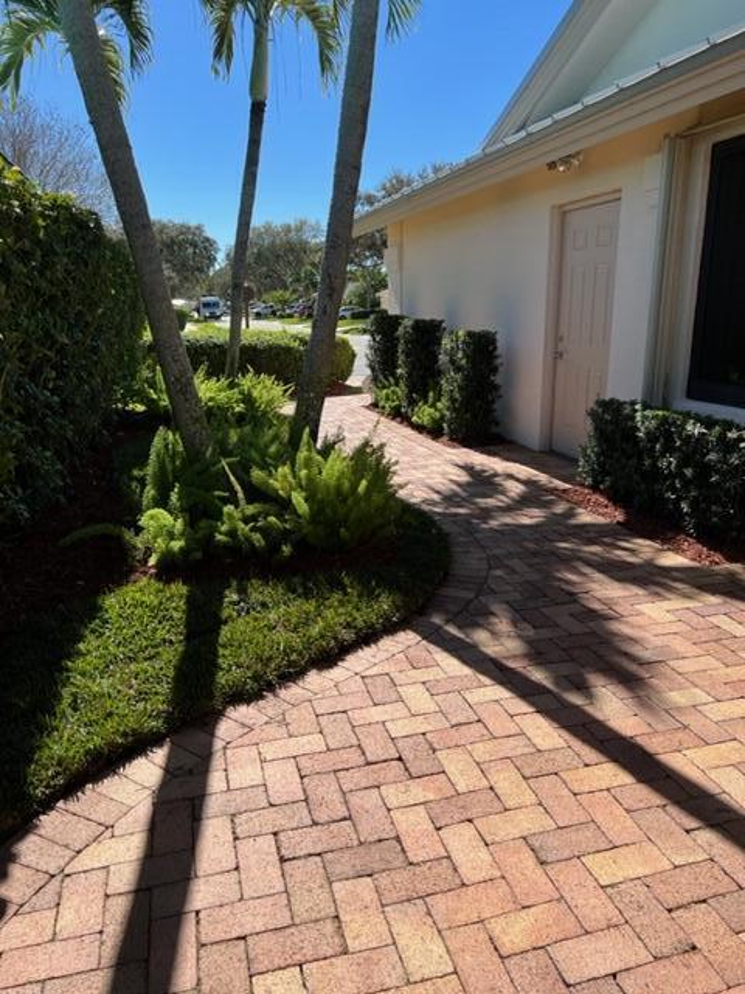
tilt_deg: -15.6
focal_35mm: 26
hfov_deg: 53.1
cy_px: 497
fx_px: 746
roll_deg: +0.7
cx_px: 372
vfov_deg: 67.3
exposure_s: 1/3257
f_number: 1.5
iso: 50
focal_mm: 5.7
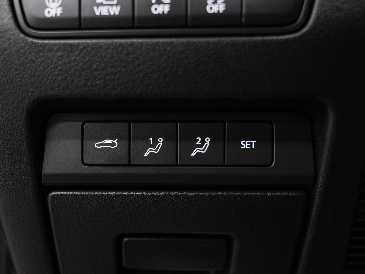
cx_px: 103
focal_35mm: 41
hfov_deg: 44.2
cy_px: 172
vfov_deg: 34.6
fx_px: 437
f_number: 3.5
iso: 1000
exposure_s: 1/40
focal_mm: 29.4
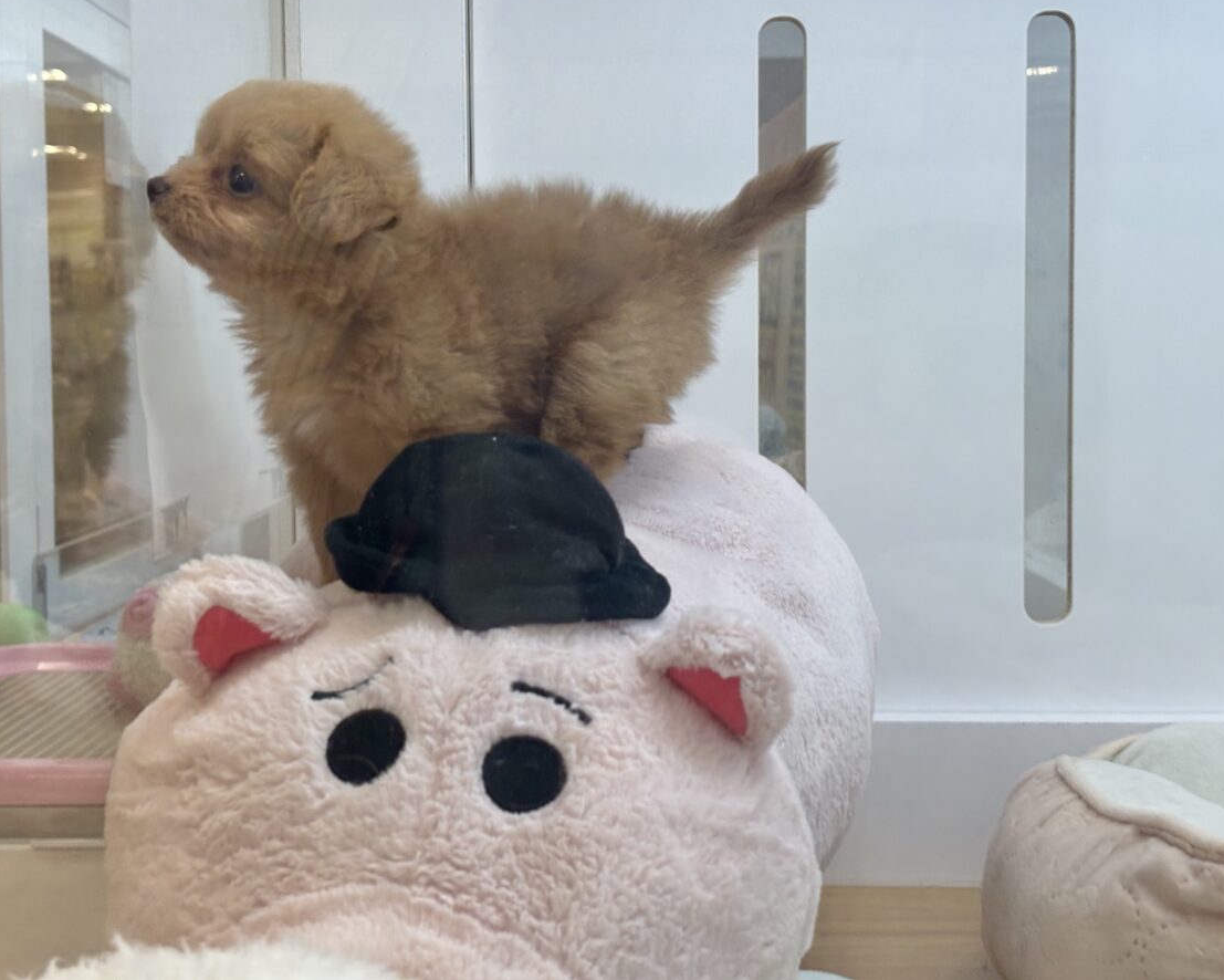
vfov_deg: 27.6
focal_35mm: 55
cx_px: 573
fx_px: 1993
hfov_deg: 34.1
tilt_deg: -2.8
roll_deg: +0.0
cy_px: 483
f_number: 1.6
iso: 40
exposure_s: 1/100
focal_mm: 5.96
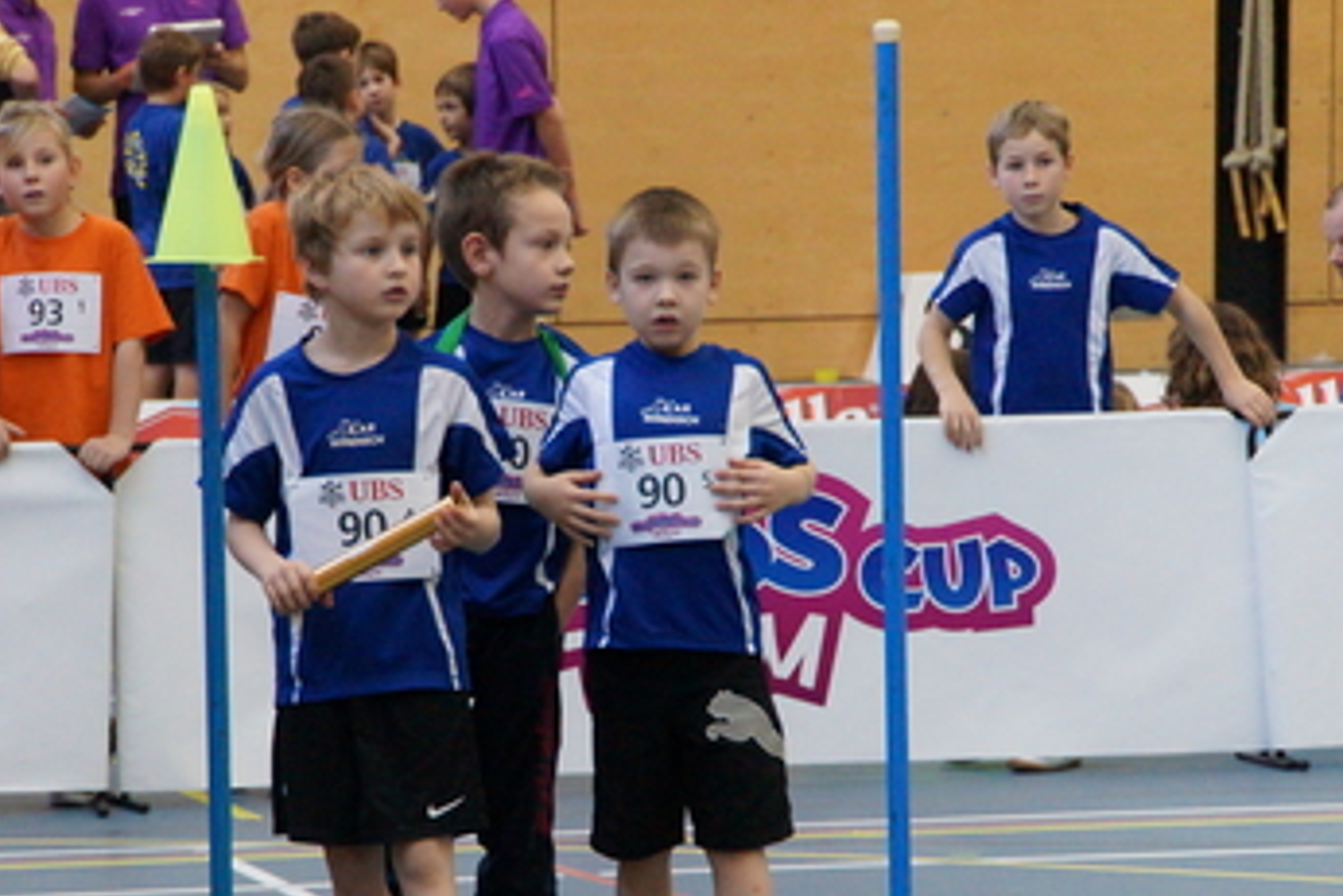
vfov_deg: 5.4
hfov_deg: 8.0
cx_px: 590
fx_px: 9591
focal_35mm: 257
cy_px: 615
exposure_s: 1/160
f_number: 5.6
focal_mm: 110
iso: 3200
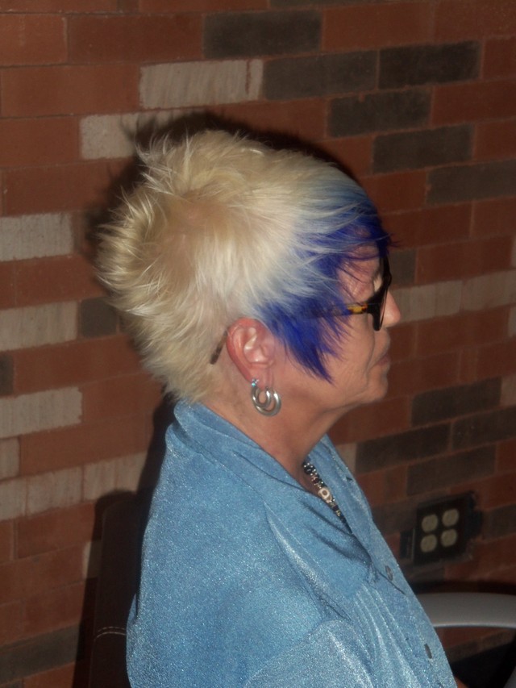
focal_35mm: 77
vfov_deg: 25.3
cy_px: 344
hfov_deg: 19.1
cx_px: 258
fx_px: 1530
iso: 100
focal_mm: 13.7
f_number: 5
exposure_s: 1/80
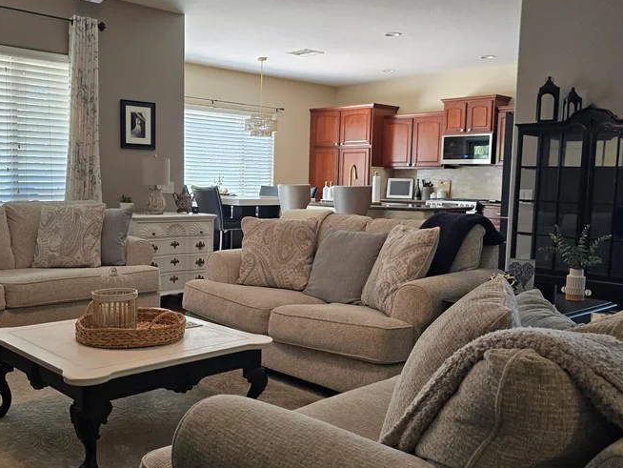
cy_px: 231
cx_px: 270
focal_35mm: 36
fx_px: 648
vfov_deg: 39.7
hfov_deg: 51.2
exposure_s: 1/120
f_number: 1.7
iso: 200
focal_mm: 6.3
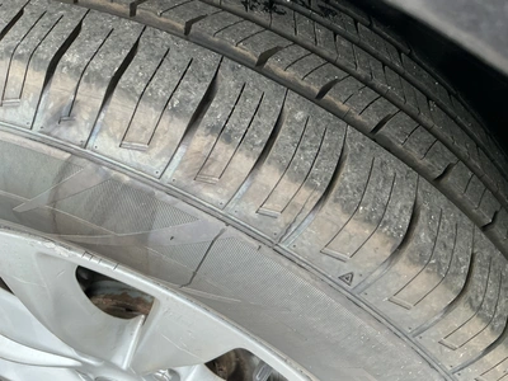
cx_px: 254
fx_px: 411
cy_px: 190
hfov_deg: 63.4
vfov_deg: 49.7
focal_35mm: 28
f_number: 1.8
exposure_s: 1/122
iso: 50
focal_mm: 3
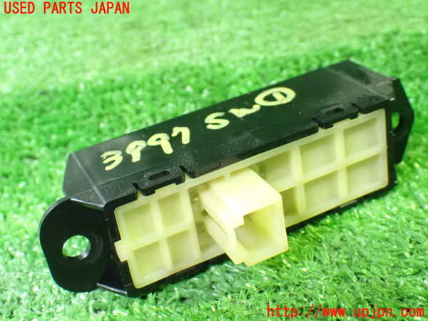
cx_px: 214
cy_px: 160
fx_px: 668
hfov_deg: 35.5
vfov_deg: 27.0
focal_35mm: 54
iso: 1600
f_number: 3.3
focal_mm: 9.65
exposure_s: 1/30
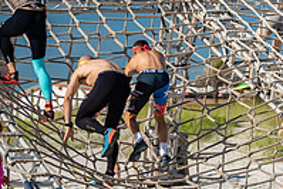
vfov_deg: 5.5
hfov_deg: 8.2
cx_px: 256
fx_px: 1975
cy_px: 4
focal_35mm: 251
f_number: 2.8
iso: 400
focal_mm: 86
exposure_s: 1/4000
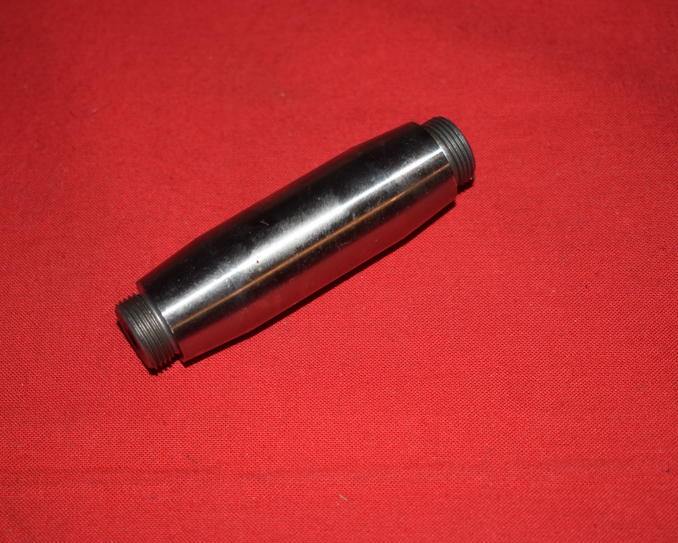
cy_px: 272
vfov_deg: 22.5
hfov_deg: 27.9
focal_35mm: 68
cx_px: 323
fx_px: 1365
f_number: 5
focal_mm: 40
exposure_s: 1/200
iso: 400
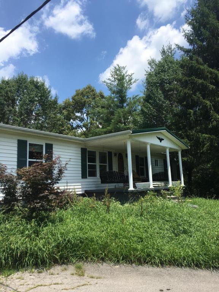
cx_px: 110
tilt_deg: +12.6
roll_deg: +4.2
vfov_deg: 61.7
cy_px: 146
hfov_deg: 48.2
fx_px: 245
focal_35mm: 29
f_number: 2.2
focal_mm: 4.15
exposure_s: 1/1451
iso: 25
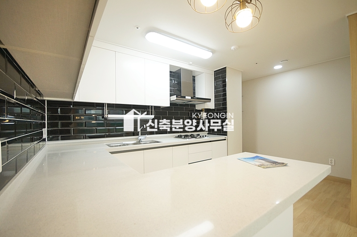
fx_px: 149
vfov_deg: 77.2
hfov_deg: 100.4
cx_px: 178
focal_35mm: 15
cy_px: 118
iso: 800
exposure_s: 1/60
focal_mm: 10
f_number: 5
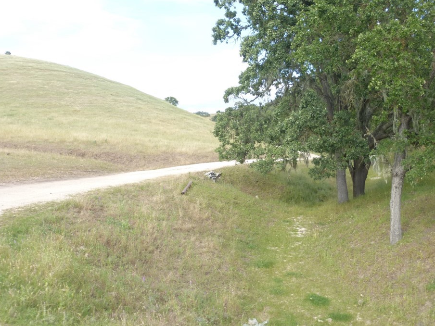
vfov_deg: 41.8
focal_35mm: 34
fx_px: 427
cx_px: 227
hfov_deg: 53.9
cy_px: 158
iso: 100
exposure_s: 1/250
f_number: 4
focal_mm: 5.4
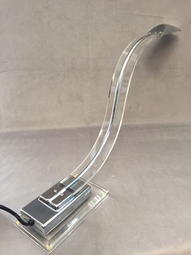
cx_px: 96
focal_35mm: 29
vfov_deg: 61.7
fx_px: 213
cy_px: 128
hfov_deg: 48.2
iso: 80
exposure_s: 1/33
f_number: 2.2
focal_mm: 4.15
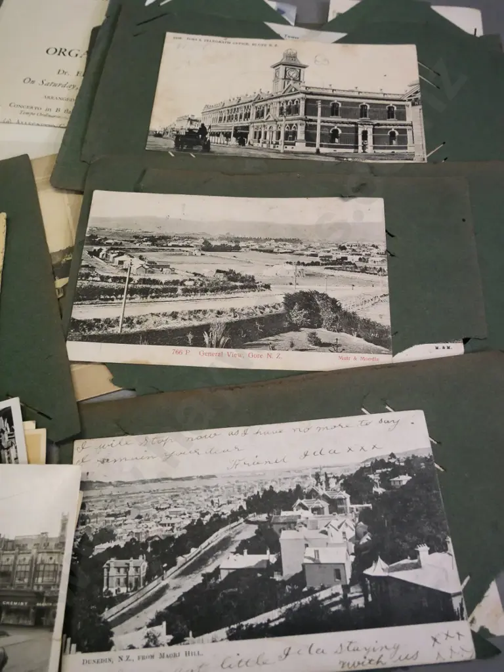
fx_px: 582
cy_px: 336
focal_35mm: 30
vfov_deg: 60.0
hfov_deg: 46.8
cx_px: 252
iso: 3200
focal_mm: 15
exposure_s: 1/200
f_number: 5.6
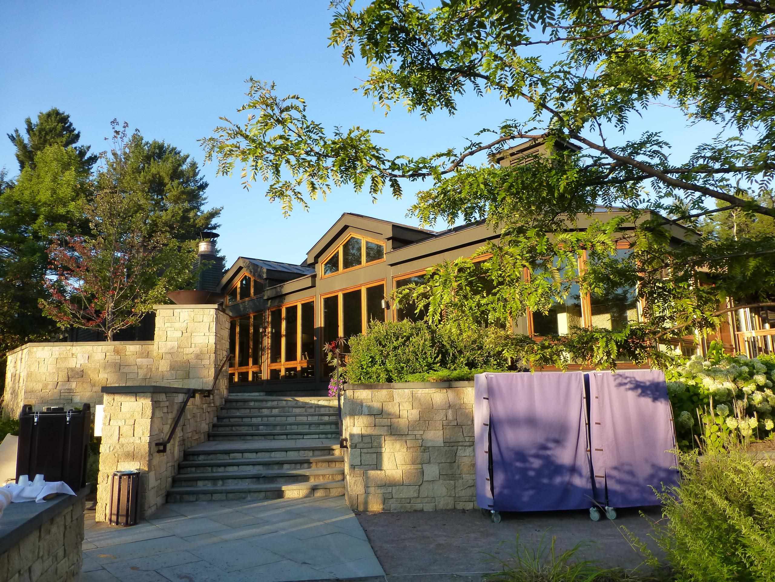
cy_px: 291
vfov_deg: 56.8
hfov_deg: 71.6
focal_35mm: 24
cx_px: 388
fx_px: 537
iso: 160
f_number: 4
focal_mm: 4.3
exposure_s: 1/160
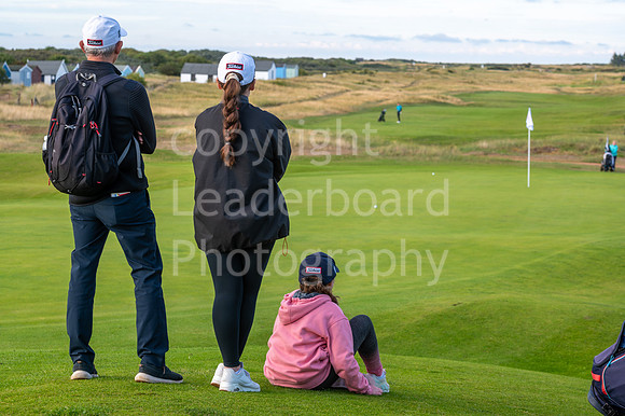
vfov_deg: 14.8
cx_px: 312
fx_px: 1596
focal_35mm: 92
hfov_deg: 22.2
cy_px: 208
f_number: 9
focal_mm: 92
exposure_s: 1/60
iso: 100
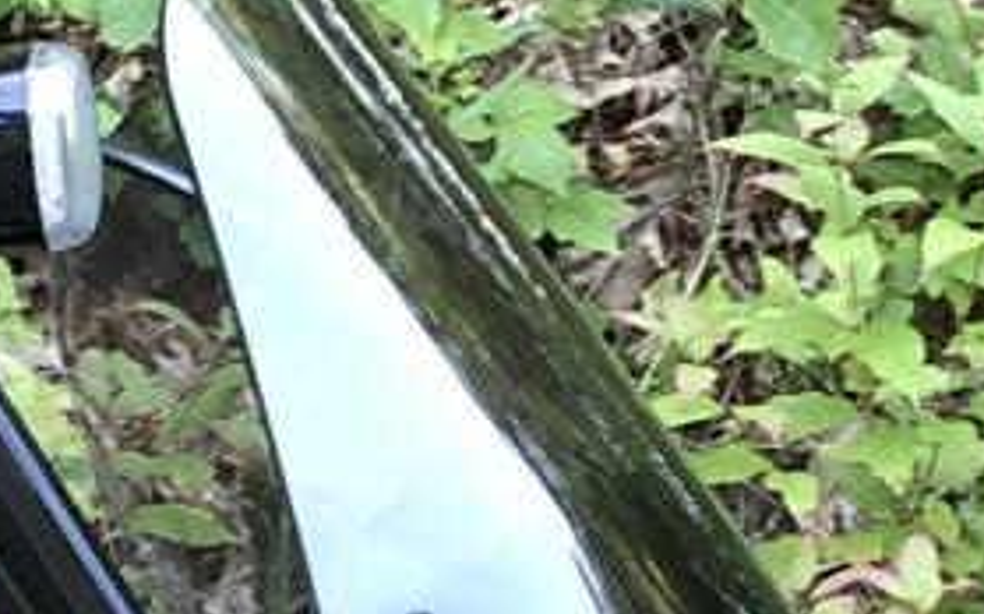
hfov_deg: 9.2
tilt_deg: -6.9
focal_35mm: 213
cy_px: 1514
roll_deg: +1.4
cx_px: -977
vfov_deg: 5.9
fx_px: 5709
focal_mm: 4
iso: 40
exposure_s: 1/30
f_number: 1.8
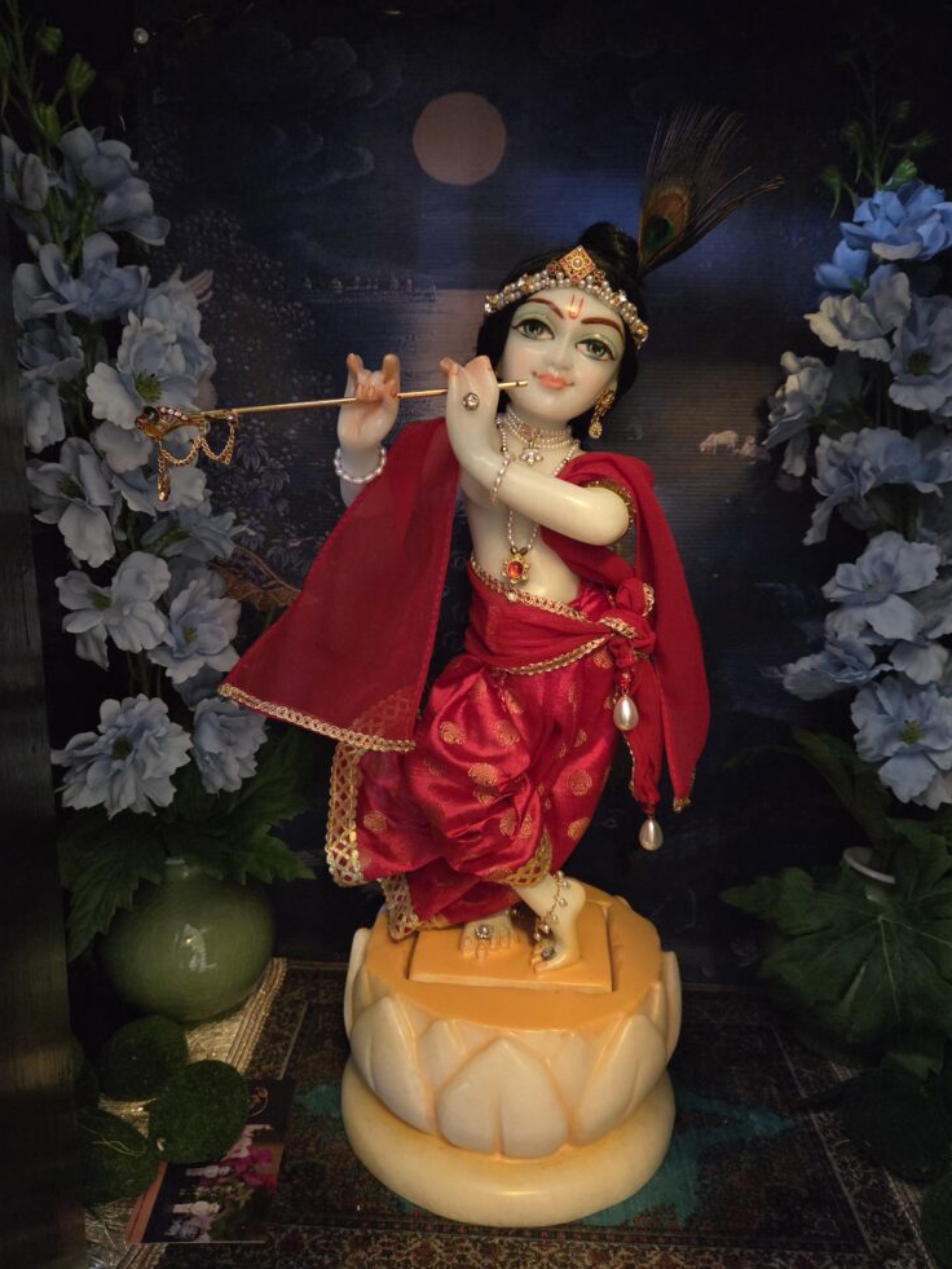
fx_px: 880
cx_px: 489
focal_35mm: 24
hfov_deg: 56.8
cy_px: 631
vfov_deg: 71.6
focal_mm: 5.4
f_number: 1.8
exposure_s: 1/101
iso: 2500
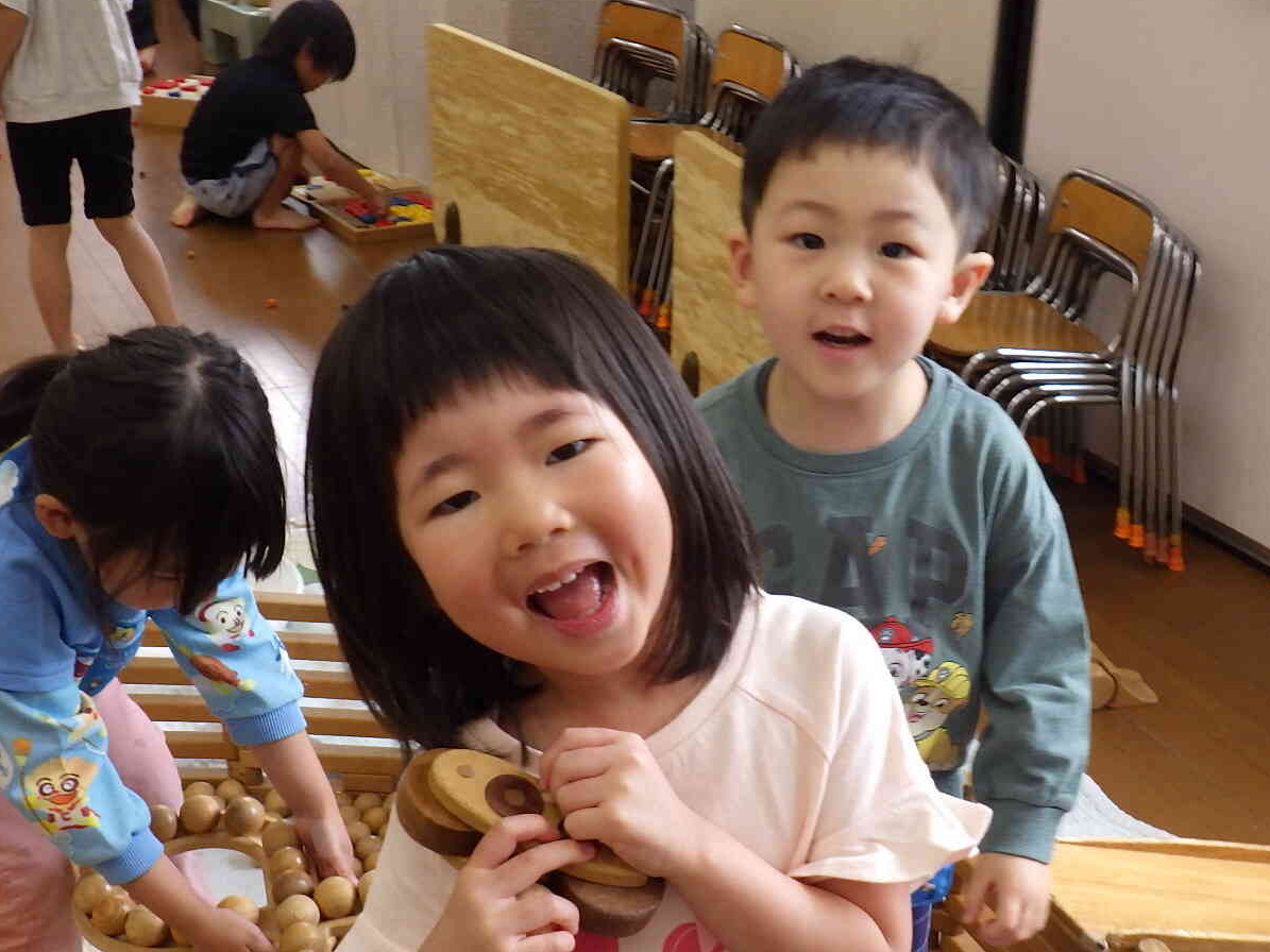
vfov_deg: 30.1
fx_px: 1761
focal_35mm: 48
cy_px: 613
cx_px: 773
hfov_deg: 39.5
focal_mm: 5
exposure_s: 1/45
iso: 160
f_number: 3.5
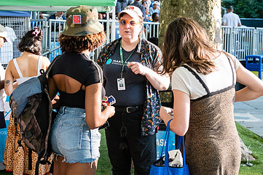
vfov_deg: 21.2
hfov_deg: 31.4
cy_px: 58
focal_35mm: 64
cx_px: 129
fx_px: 468
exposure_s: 1/1000
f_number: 3.5
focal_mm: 32
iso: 2000
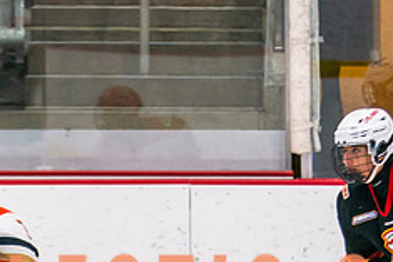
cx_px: 204
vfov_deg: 2.3
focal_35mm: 603
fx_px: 6587
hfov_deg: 3.4
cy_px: 368
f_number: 2.8
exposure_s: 1/640
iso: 640
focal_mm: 123
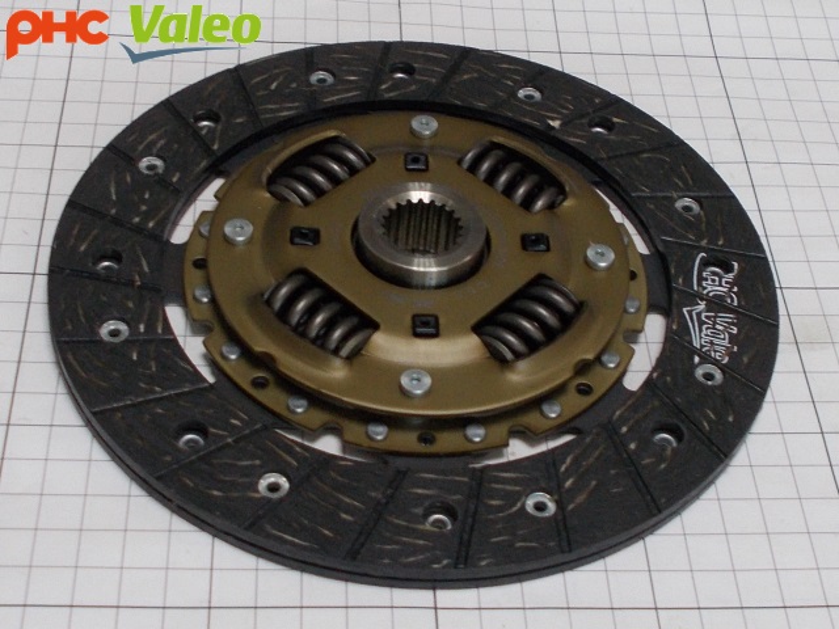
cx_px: 420
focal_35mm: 26
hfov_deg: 67.3
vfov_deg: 53.1
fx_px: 630
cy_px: 314
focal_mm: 4.6
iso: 125
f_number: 3.2
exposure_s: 1/25
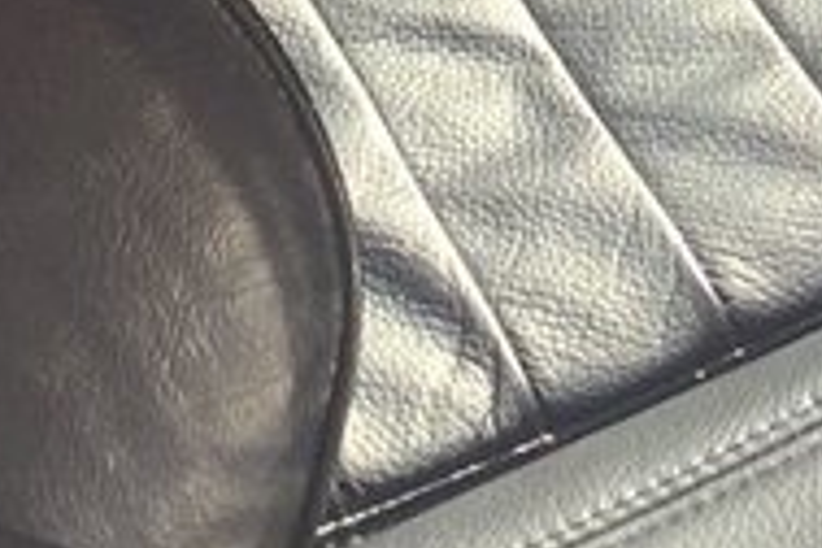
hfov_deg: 10.7
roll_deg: -0.5
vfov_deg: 6.4
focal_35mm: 192
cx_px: 661
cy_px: -1200
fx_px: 4384
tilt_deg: -24.9
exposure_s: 1/350
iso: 32
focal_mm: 4.15
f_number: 2.2
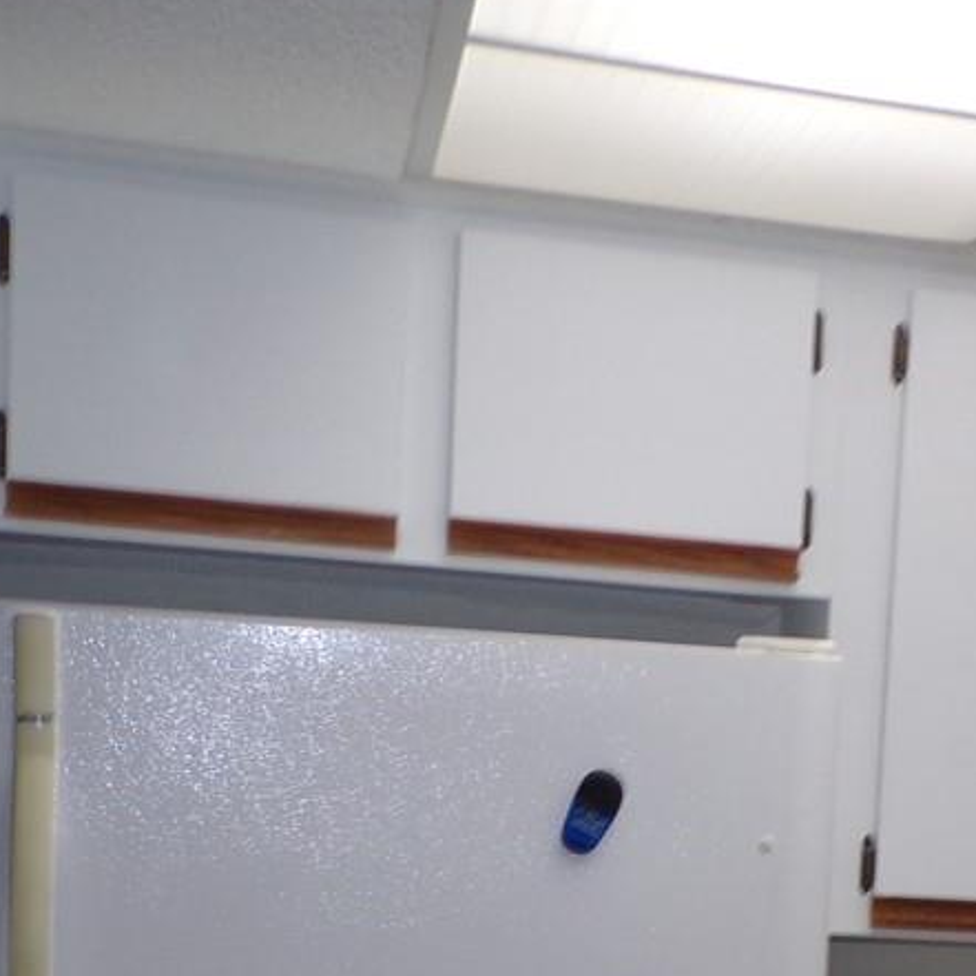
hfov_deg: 21.4
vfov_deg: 21.5
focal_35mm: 77
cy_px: 1016
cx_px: 1062
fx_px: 2456
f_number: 3
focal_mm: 4.3
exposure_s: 1/70
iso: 100
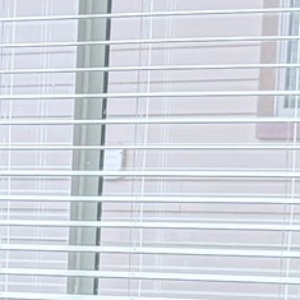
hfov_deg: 8.9
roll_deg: +0.6
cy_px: 495
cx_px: -292
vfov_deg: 9.1
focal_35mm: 185
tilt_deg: -12.6
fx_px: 1814
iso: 100
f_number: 1.78
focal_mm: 6.76
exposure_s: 1/191
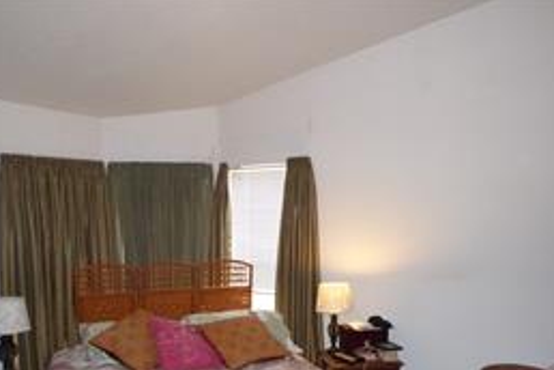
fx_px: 508
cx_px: 282
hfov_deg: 57.2
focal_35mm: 33
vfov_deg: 39.1
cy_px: 271
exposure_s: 1/60
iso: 800
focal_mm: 4.3
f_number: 4
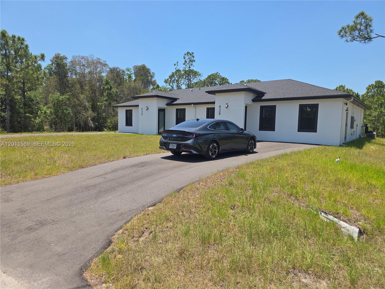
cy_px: 144
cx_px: 192
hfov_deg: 73.9
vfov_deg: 58.9
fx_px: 256
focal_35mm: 23
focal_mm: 6.3
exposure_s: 1/866
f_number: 1.7
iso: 12
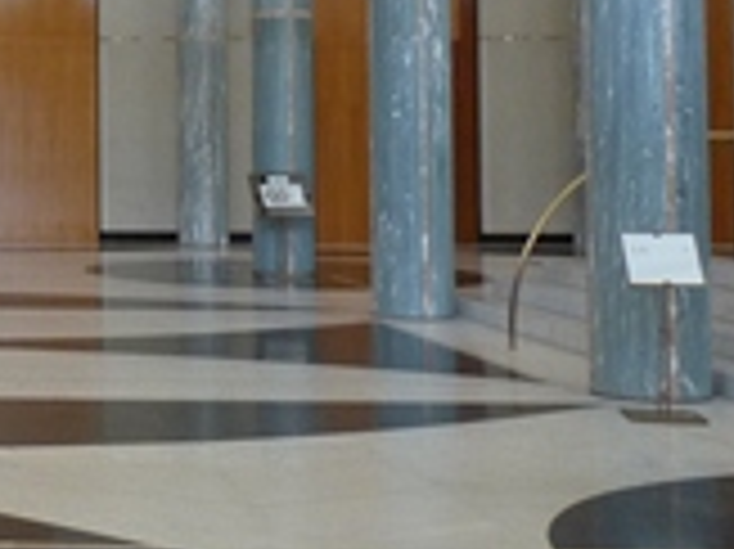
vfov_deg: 17.5
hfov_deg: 20.9
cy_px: 61
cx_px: -279
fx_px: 1759
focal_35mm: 83
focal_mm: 4.8
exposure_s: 1/30
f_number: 2.8
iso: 200
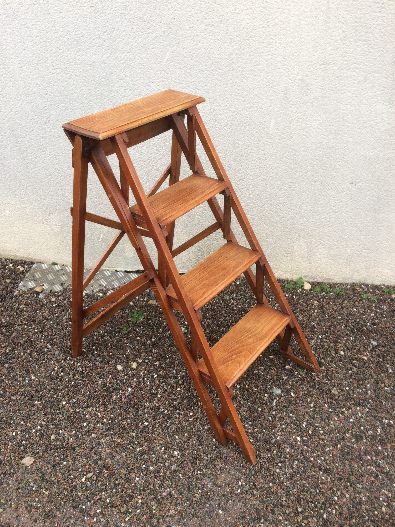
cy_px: 264
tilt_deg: -32.1
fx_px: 441
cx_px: 198
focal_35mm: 29
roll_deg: +4.7
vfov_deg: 61.7
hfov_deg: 48.2
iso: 50
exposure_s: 1/100
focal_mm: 4.15
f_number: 2.2
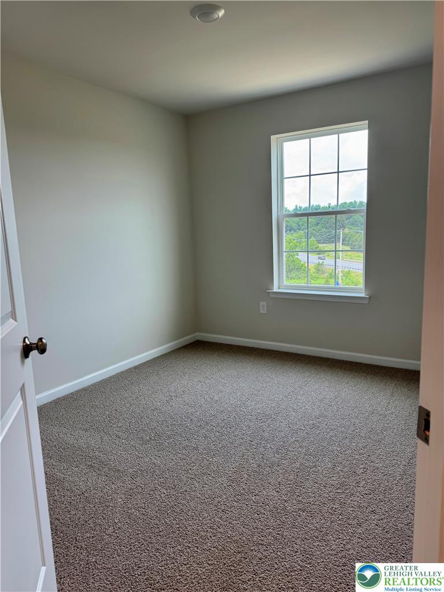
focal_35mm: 24
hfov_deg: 56.8
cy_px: 296
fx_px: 410
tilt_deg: -9.1
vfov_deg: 71.6
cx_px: 222
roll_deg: +2.8
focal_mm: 6.76
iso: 50
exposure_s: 1/125
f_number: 1.78
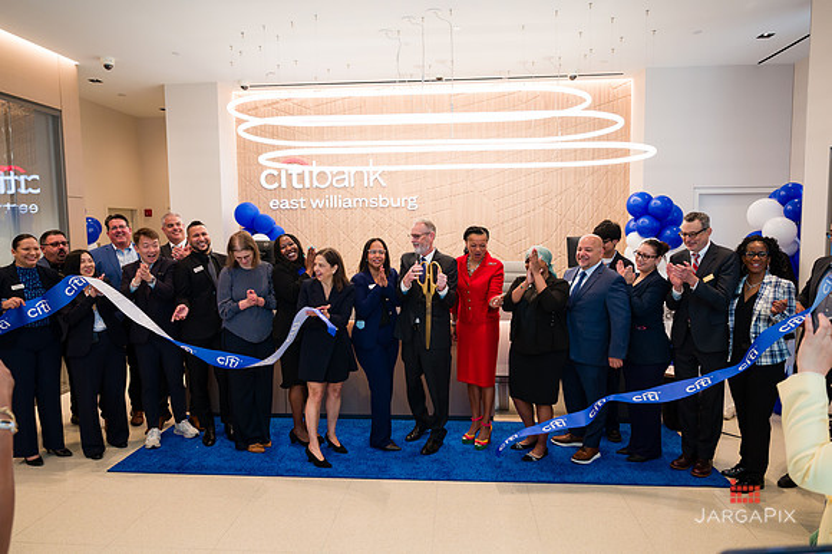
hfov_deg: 73.6
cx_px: 416
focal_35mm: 24
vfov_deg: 53.0
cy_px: 277
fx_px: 556
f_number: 4
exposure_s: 1/200
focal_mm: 24
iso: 800
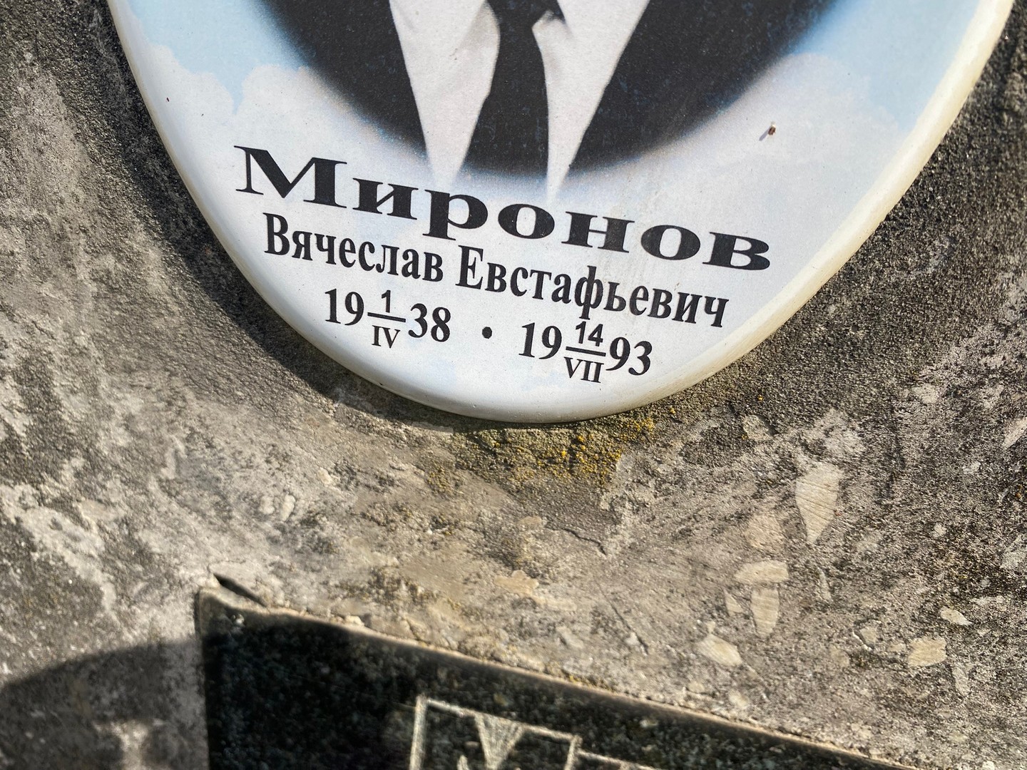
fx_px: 742
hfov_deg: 69.4
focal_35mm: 25
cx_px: 514
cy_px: 385
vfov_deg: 54.9
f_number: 1.8
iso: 32
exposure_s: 1/565
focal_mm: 4.25
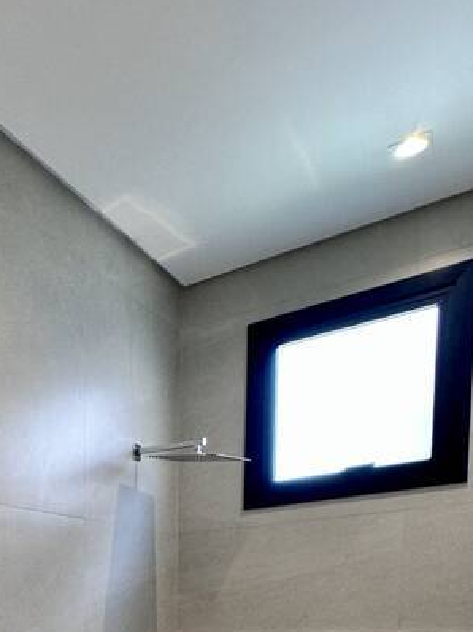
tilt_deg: -5.6
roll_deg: +1.3
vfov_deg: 39.7
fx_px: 693
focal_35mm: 38
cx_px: -76
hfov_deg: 32.1
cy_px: 699
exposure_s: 1/120
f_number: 2.2
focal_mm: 2.22
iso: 125
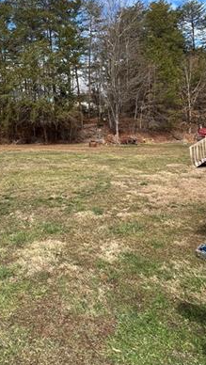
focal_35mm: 28
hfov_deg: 39.4
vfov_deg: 63.1
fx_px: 271
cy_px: 83
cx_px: 32
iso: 32
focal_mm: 1.57
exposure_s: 1/874
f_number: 1.8
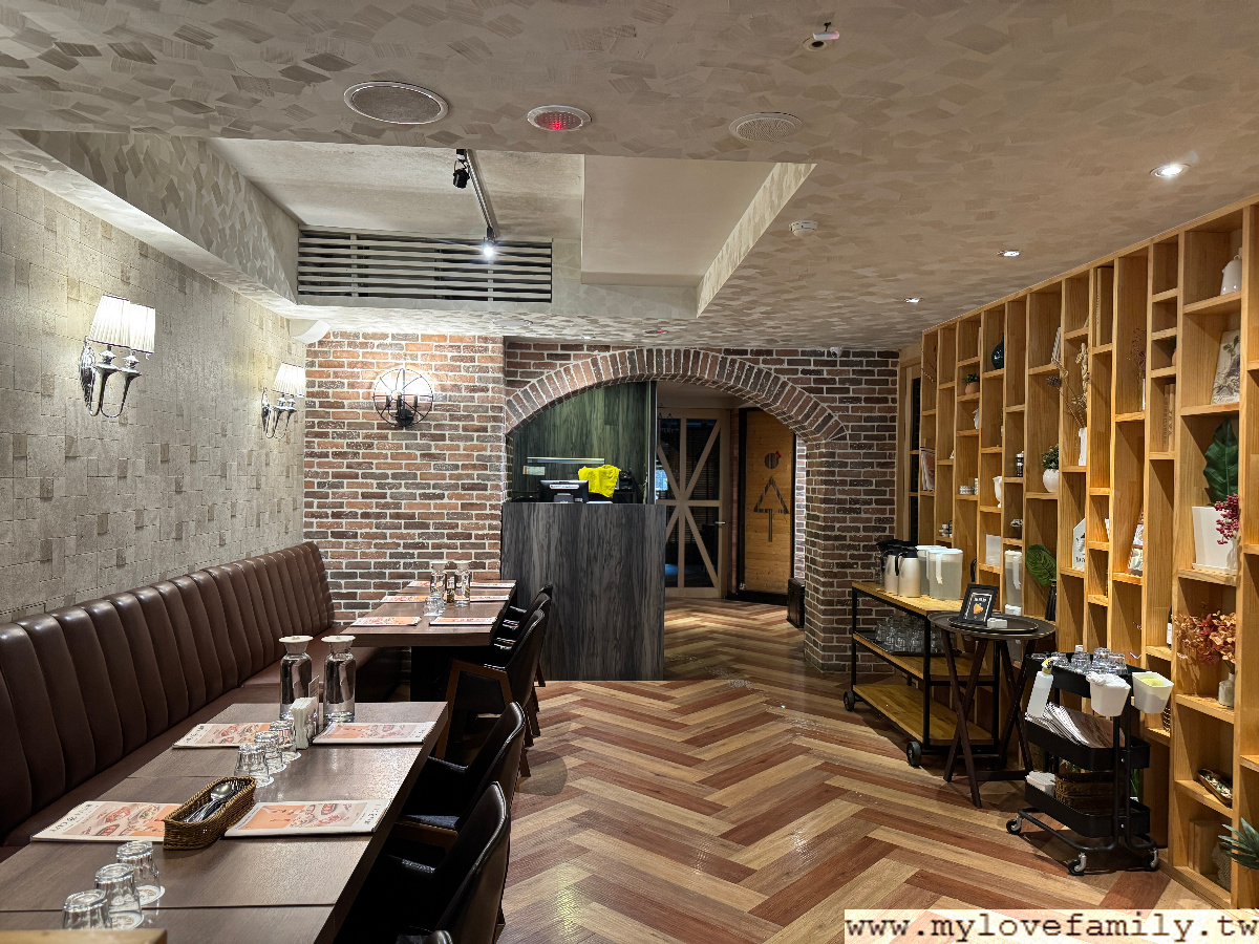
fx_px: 873
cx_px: 630
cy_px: 472
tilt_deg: -0.7
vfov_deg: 56.8
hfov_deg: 71.6
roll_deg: -0.8
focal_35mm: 24
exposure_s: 1/60
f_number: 1.78
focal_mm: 6.76
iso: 500
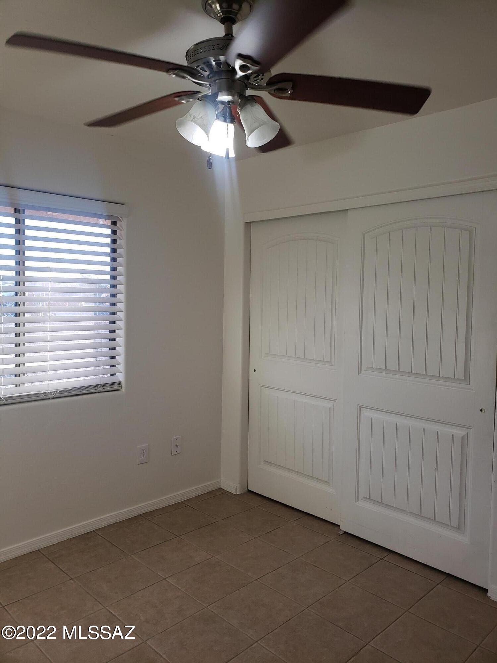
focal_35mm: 26
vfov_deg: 67.3
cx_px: 248
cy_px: 332
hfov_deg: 53.1
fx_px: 498
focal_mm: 4.3
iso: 125
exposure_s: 1/120
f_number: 2.4
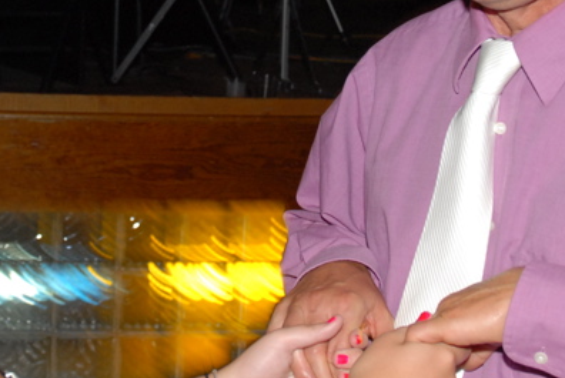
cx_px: 210
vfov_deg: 12.8
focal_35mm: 106
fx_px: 1665
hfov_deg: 19.2
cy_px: -15
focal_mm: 28
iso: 400
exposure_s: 1/20
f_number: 4.5
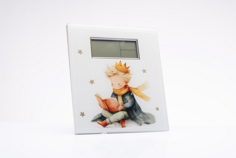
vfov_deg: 19.2
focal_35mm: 71
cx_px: 118
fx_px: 466
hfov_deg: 28.4
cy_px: 79
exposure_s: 1/125
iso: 125
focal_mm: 47
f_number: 8
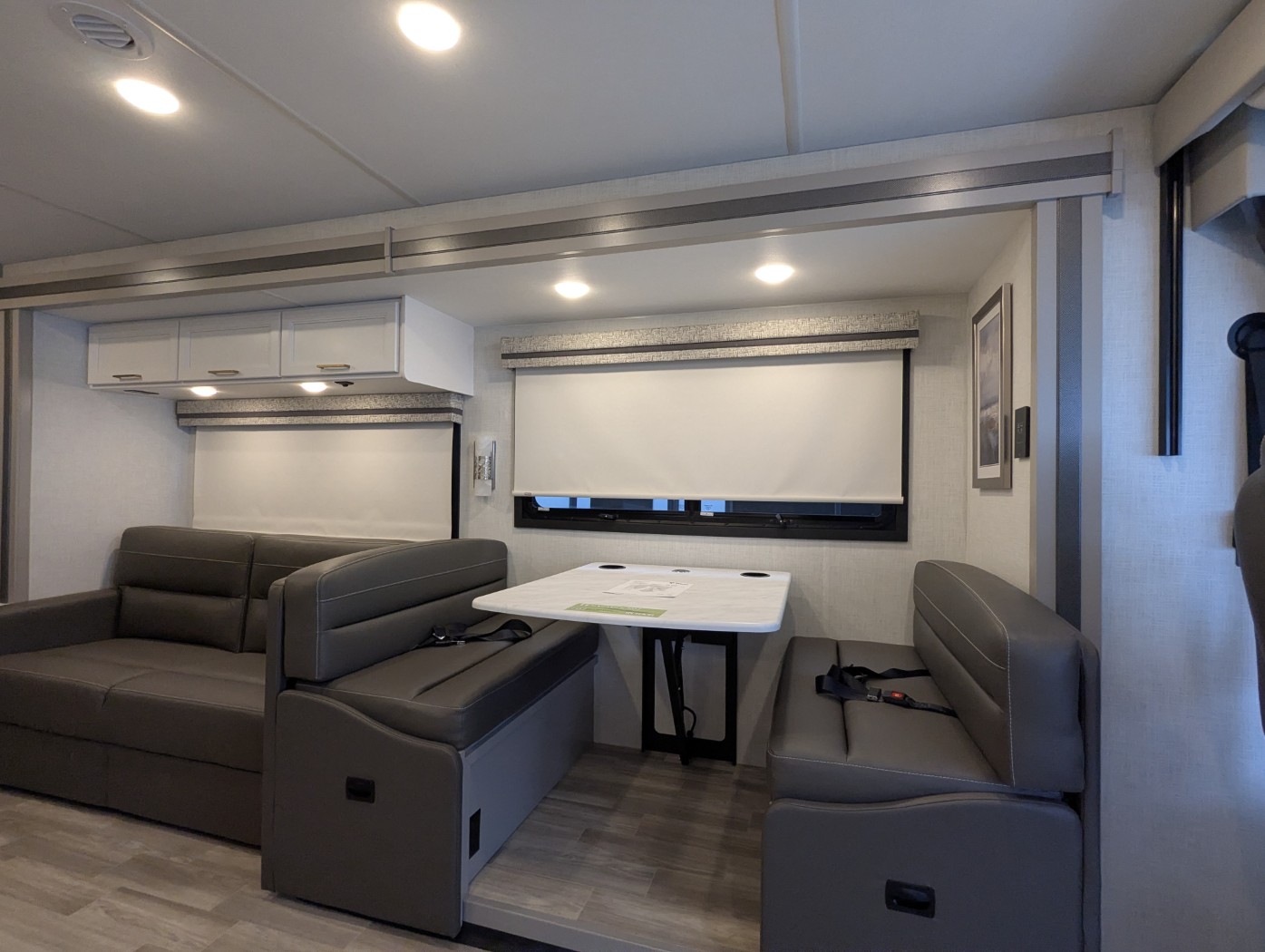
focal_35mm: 16
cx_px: 632
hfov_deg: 94.4
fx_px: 585
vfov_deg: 78.2
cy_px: 476
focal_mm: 2.35
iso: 314
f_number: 2.2
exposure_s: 1/135
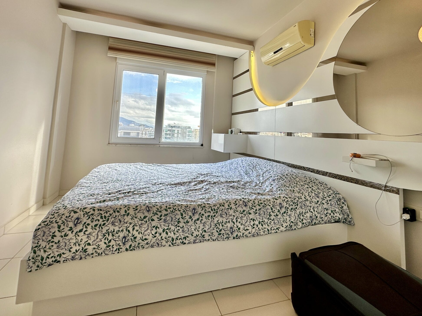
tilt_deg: +5.5
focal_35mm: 18
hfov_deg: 87.7
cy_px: 113
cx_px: 216
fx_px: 219
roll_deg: -2.8
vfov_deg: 70.1
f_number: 2.2
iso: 40
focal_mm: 2.22
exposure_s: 1/191
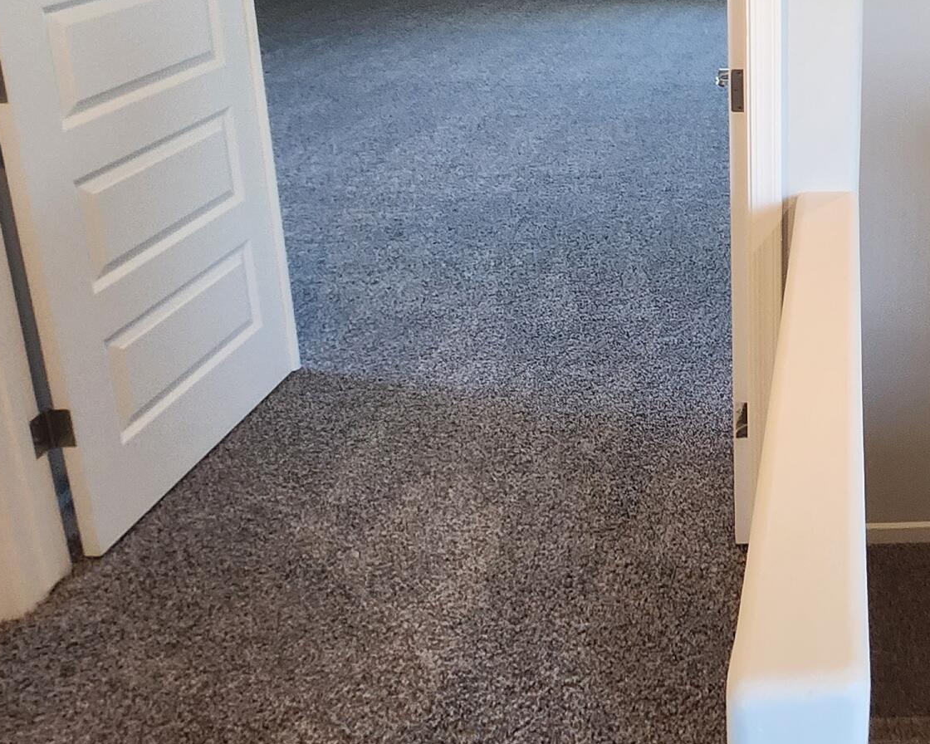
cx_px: 947
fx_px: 936
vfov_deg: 39.4
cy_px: 40
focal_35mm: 34
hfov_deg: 44.3
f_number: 2.2
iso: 320
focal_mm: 1.7
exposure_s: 1/60
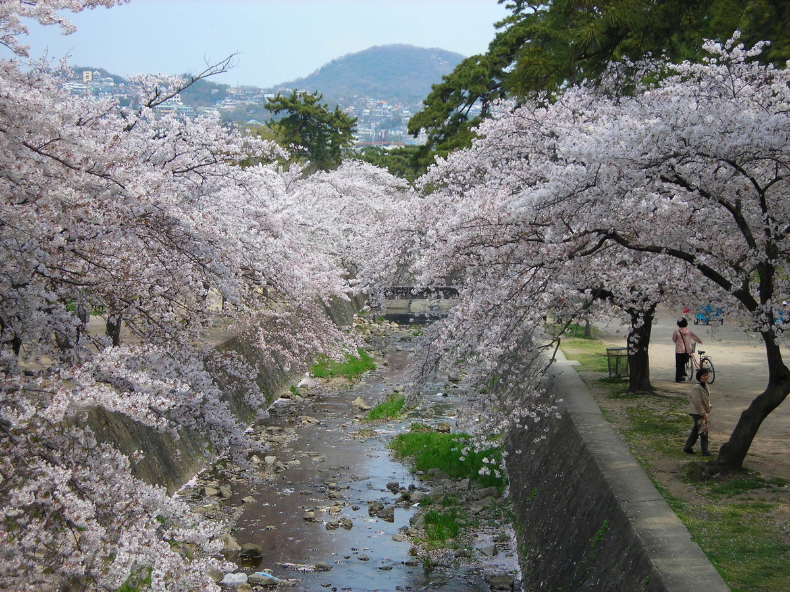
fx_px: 1757
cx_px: 395
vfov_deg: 19.1
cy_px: 296
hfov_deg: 25.3
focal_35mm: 77
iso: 50
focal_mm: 12.7
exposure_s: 1/225
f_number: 4.2
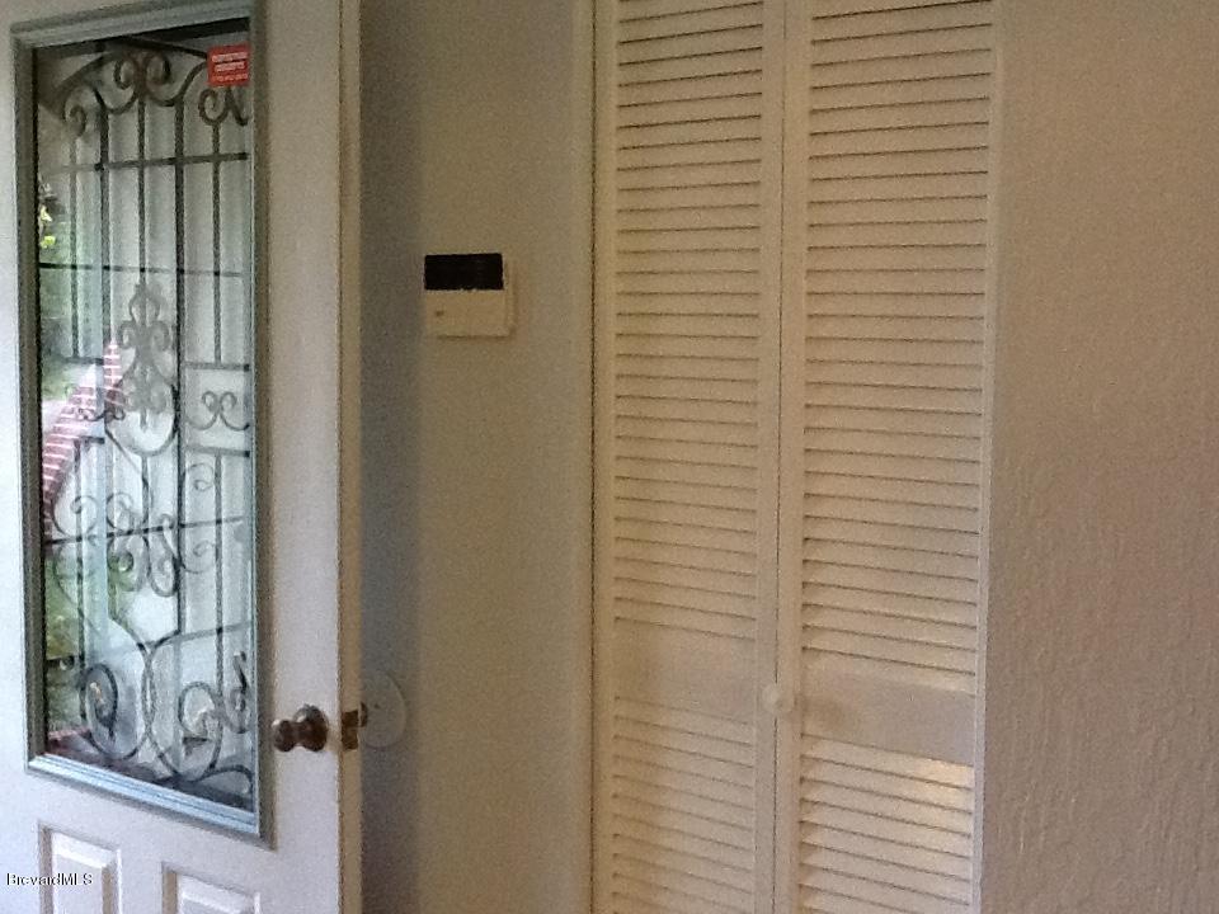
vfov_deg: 32.9
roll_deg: -1.1
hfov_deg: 42.9
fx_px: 1549
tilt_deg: -4.8
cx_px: 610
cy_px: 457
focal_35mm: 44
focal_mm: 2.03
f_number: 2.4
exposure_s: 1/30
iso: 200
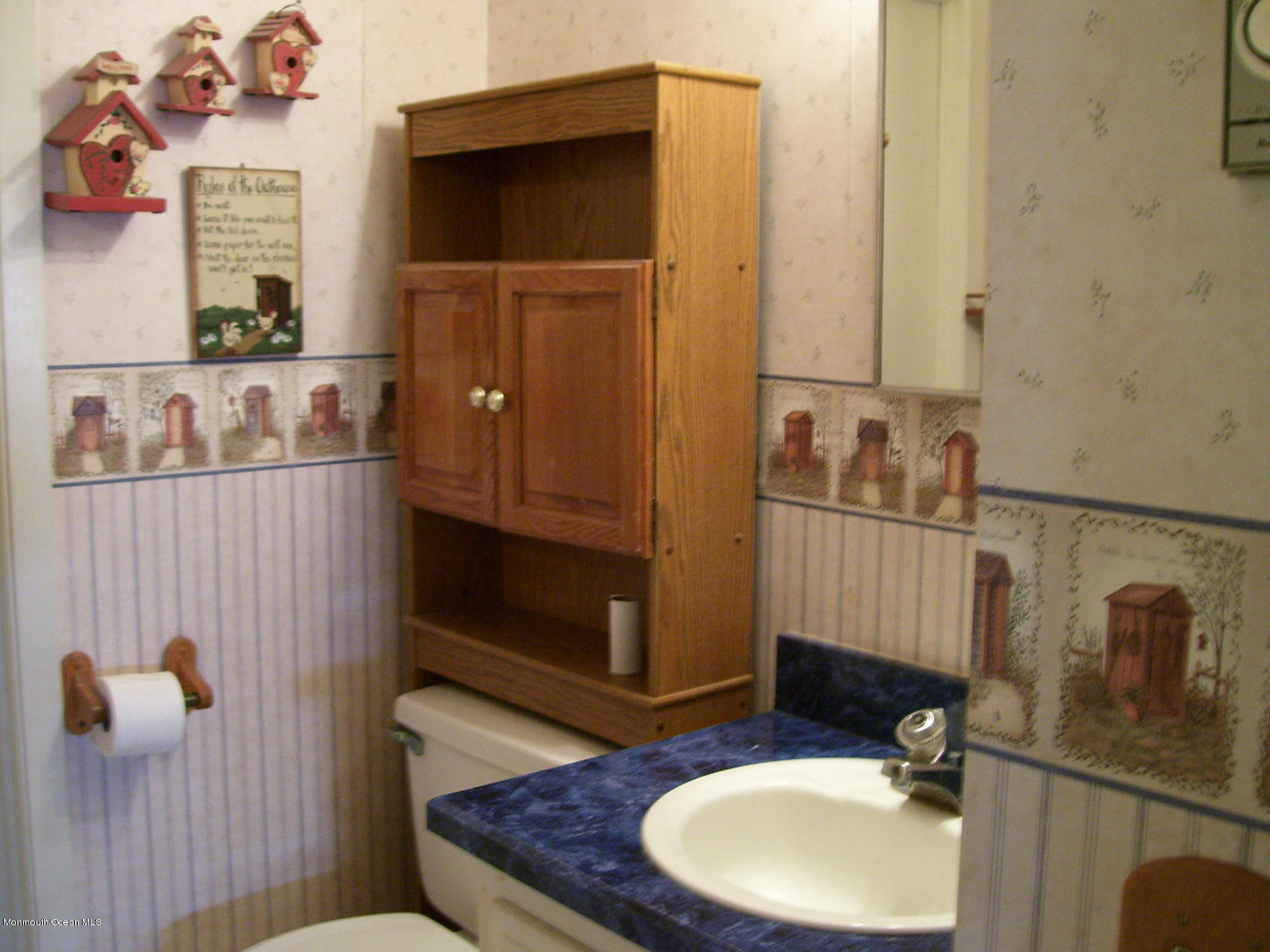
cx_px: 619
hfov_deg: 49.0
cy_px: 465
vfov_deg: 37.7
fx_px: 1394
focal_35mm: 38
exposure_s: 1/8
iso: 160
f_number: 2.7
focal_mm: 6
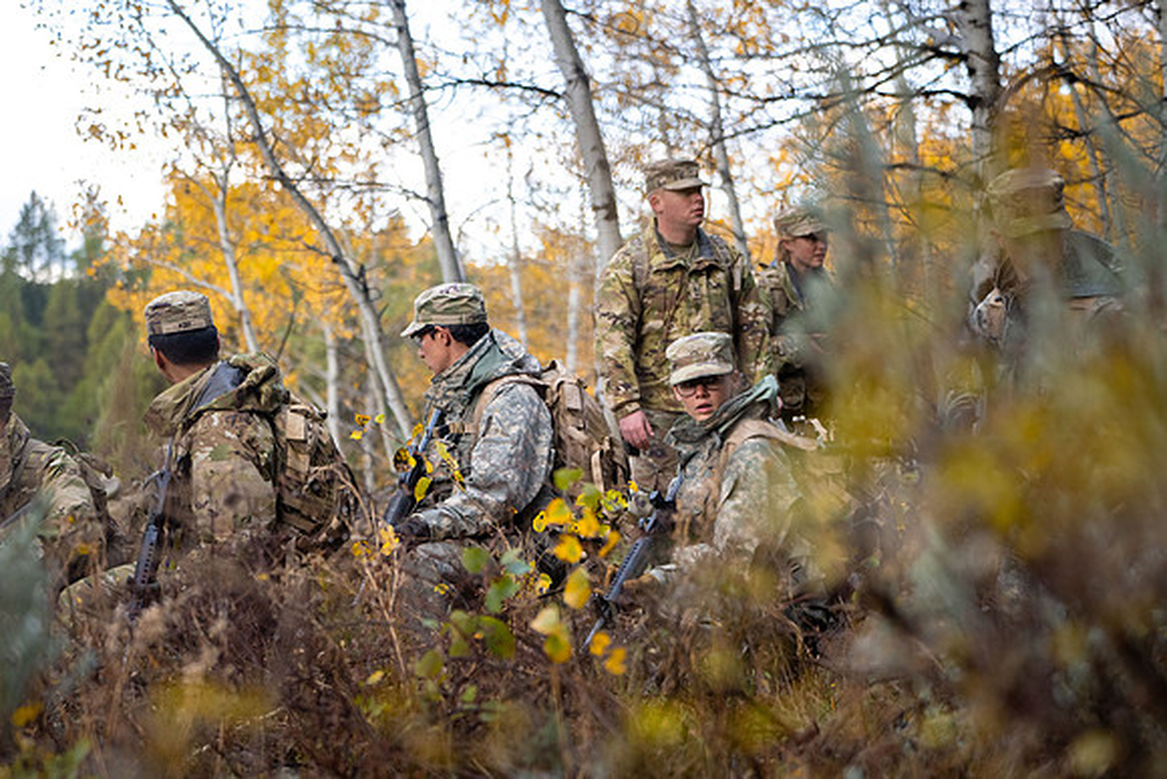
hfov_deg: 25.7
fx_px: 2561
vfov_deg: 17.3
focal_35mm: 79
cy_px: 390
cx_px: 584
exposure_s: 1/800
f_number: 2.8
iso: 1000
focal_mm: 79
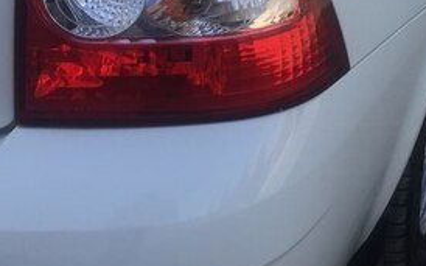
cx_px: 400
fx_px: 859
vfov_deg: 16.7
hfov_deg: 26.7
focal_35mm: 74
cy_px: -72
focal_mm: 4.15
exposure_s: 1/760
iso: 32
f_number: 2.2
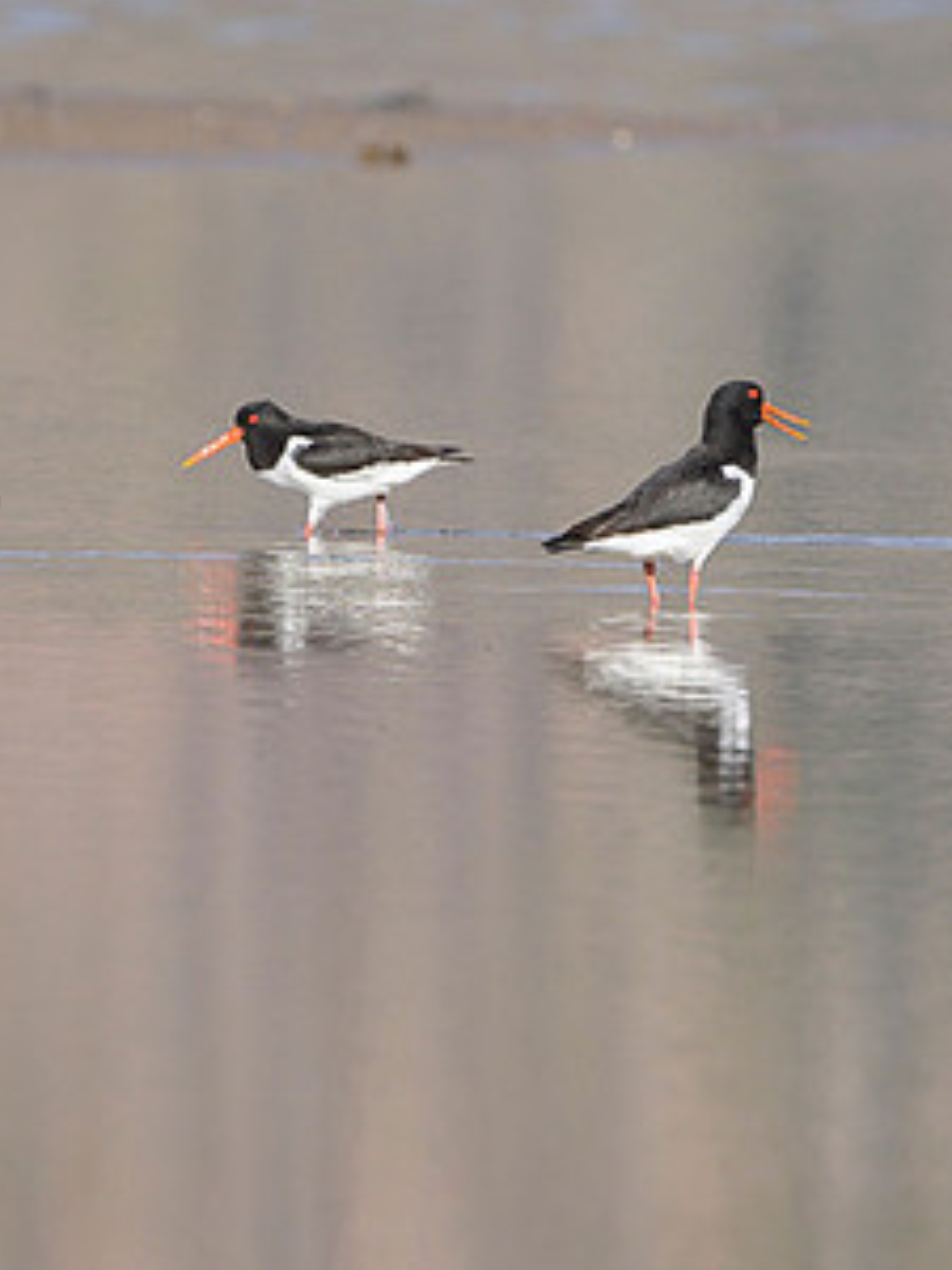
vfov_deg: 1.8
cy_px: 395
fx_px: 39786
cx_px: 738
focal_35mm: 1085
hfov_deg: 1.4
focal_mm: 500
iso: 800
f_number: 8
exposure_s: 1/2000
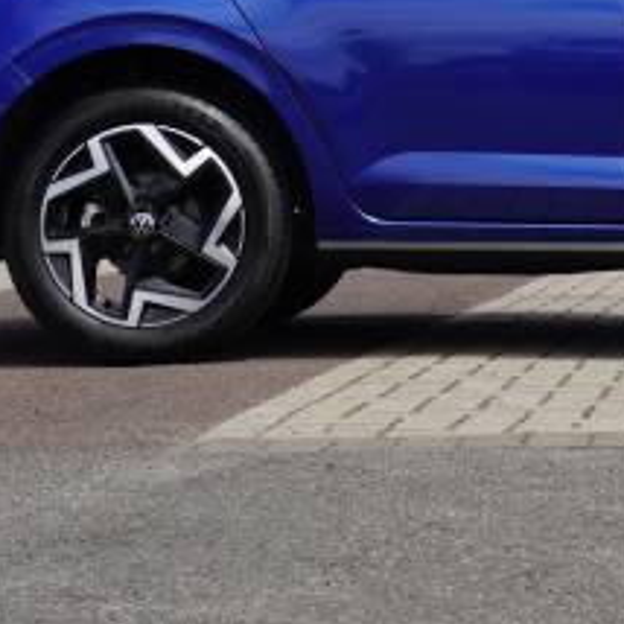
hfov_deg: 12.5
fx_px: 2794
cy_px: 41
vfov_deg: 12.6
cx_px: 735
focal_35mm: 137
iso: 100
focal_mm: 36
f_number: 9
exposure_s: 1/100
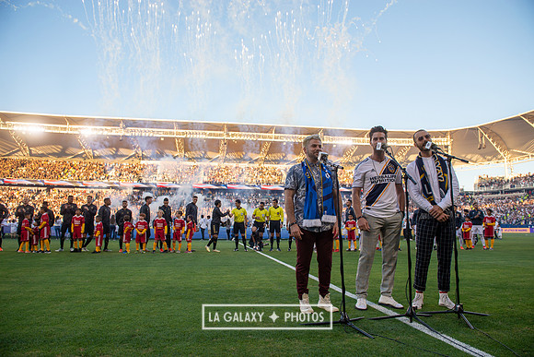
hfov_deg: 73.7
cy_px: 178
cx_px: 267
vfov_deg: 53.2
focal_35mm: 24
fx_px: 356
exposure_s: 1/500
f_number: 4.5
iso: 160
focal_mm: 24
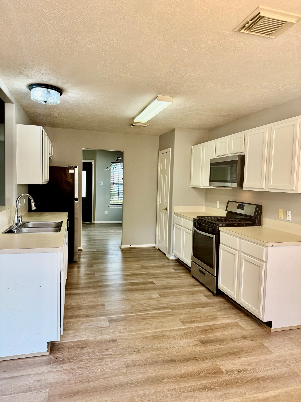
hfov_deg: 56.8
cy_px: 201
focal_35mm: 24
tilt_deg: -3.5
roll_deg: -2.0
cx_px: 150
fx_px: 278
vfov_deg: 71.6
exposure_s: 1/162
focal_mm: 6.76
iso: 200
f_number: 1.78
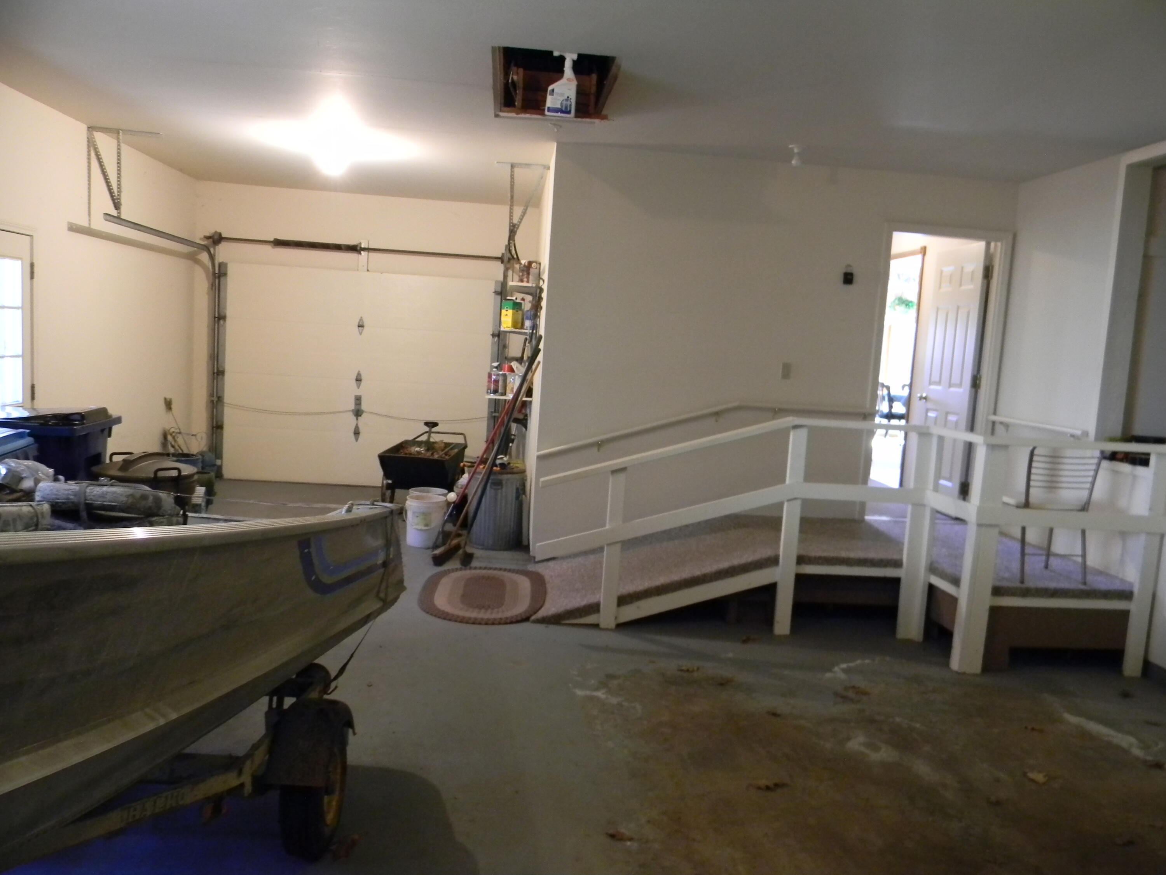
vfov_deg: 49.7
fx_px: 943
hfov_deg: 63.4
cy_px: 438
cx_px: 583
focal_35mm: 28
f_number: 3.5
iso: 400
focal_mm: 5
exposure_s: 1/18.6
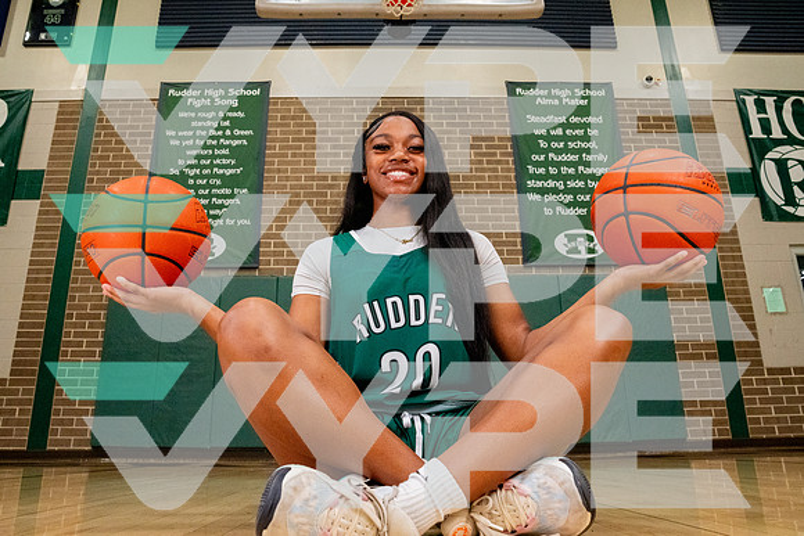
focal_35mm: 26
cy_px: 256
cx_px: 397
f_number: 7.1
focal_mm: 24
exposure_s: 1/500
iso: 10000
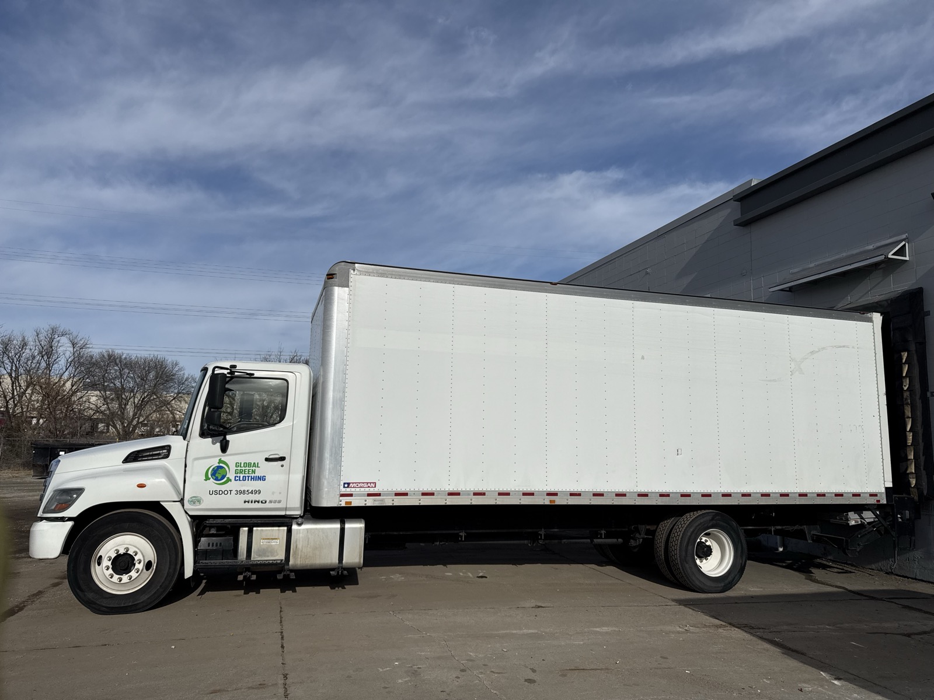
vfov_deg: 56.8
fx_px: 648
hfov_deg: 71.6
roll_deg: -1.0
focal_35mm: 24
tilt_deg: +7.8
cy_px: 350
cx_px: 467
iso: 80
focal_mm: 6.76
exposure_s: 1/10309
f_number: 1.78
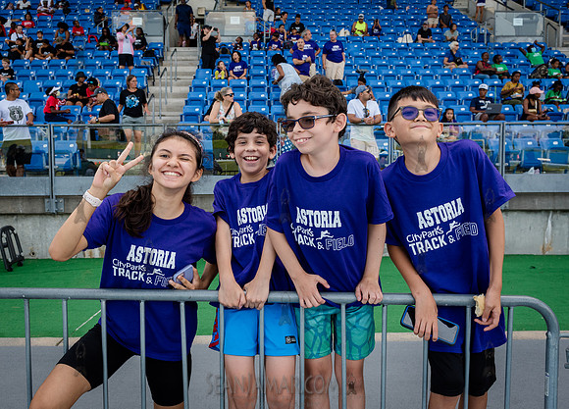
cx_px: 267
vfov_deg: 40.1
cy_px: 189
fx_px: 560
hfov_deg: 53.8
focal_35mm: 35
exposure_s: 1/250
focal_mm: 27
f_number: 5.6
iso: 400
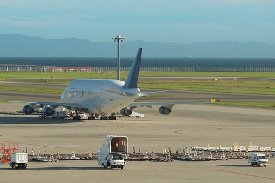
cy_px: 92
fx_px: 1776
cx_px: 138
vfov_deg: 5.9
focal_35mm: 232
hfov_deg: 8.9
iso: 200
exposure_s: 1/640
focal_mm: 155
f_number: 8
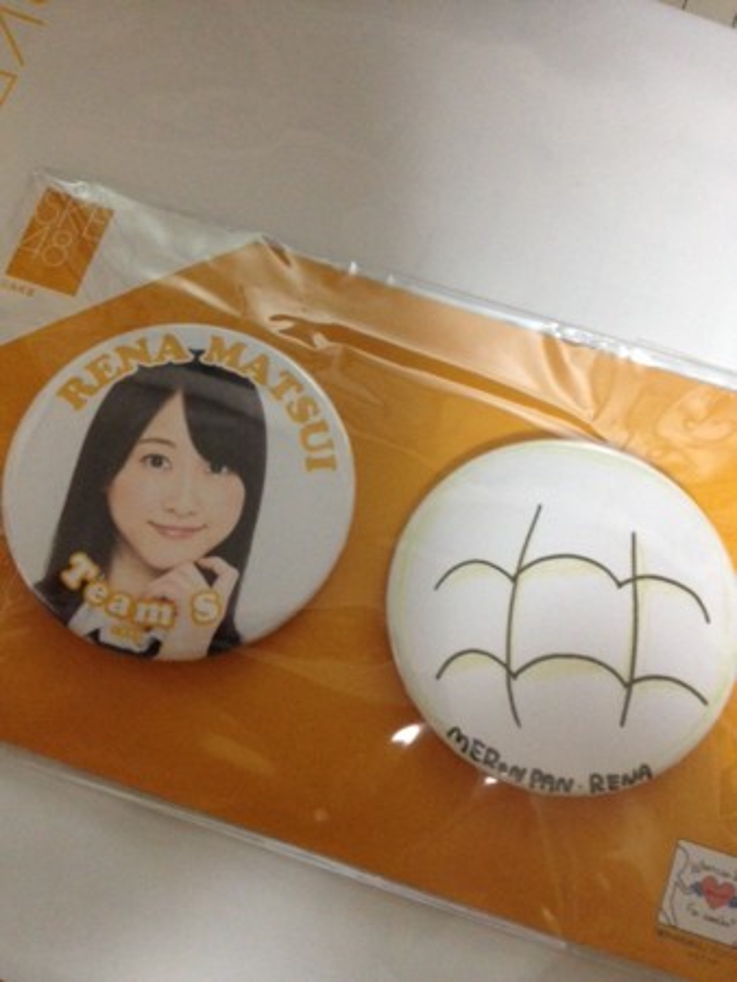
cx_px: 368
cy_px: 491
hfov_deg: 40.7
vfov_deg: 52.6
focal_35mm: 35
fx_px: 993
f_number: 2.4
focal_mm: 4.28
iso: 400
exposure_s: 1/20
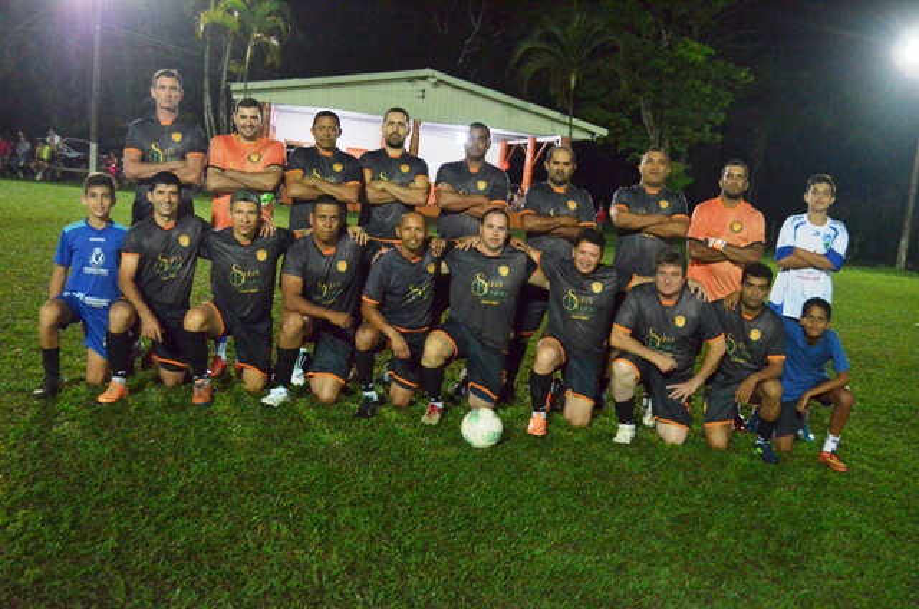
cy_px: 304
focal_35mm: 39
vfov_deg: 34.1
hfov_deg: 49.6
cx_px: 460
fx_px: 994
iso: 3200
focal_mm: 26
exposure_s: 1/100
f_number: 4.2
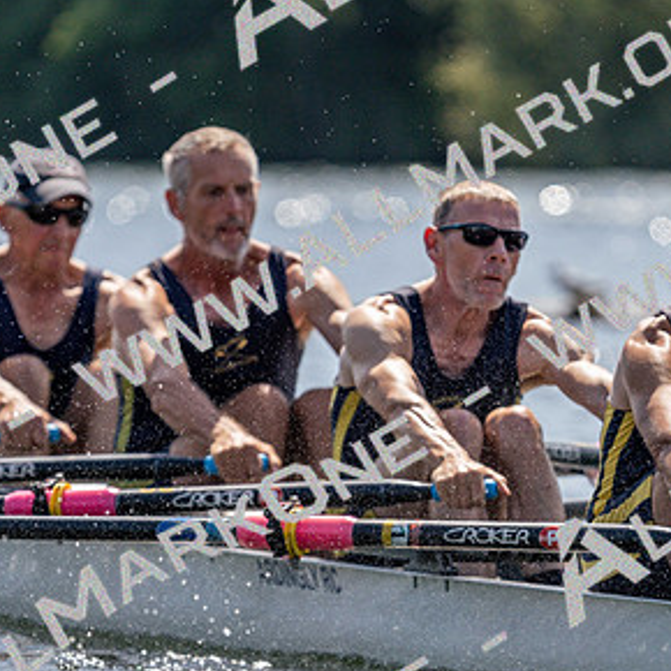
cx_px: 359
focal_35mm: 669
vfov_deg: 2.6
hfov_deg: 2.6
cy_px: 408
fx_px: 14672
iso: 320
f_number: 6.3
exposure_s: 1/2000
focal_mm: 394
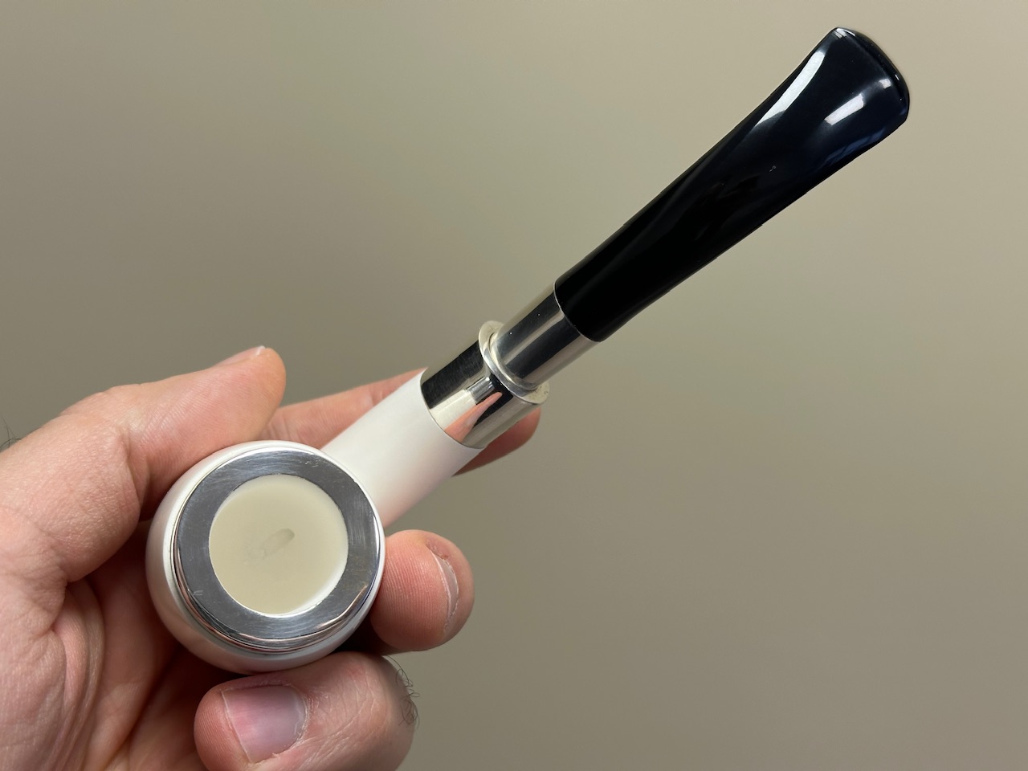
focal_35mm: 48
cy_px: 386
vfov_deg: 30.3
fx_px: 1425
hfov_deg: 39.7
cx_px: 514
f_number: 1.78
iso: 80
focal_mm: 6.86
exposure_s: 1/111
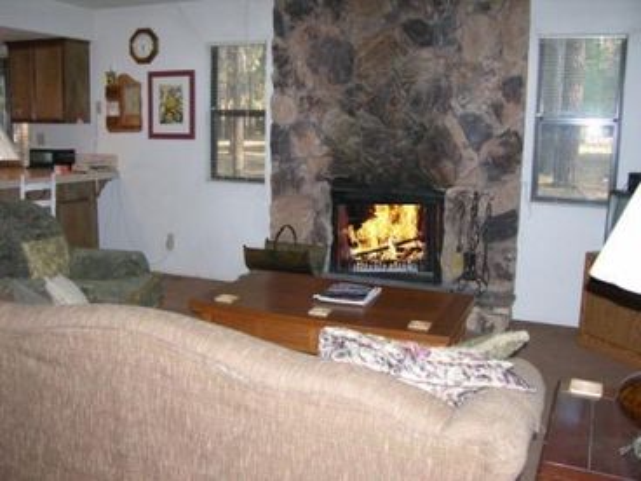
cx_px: 320
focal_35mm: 35
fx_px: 648
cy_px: 240
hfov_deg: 52.6
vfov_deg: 40.7
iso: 200
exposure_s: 1/60.1
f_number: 2.8
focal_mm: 8.9
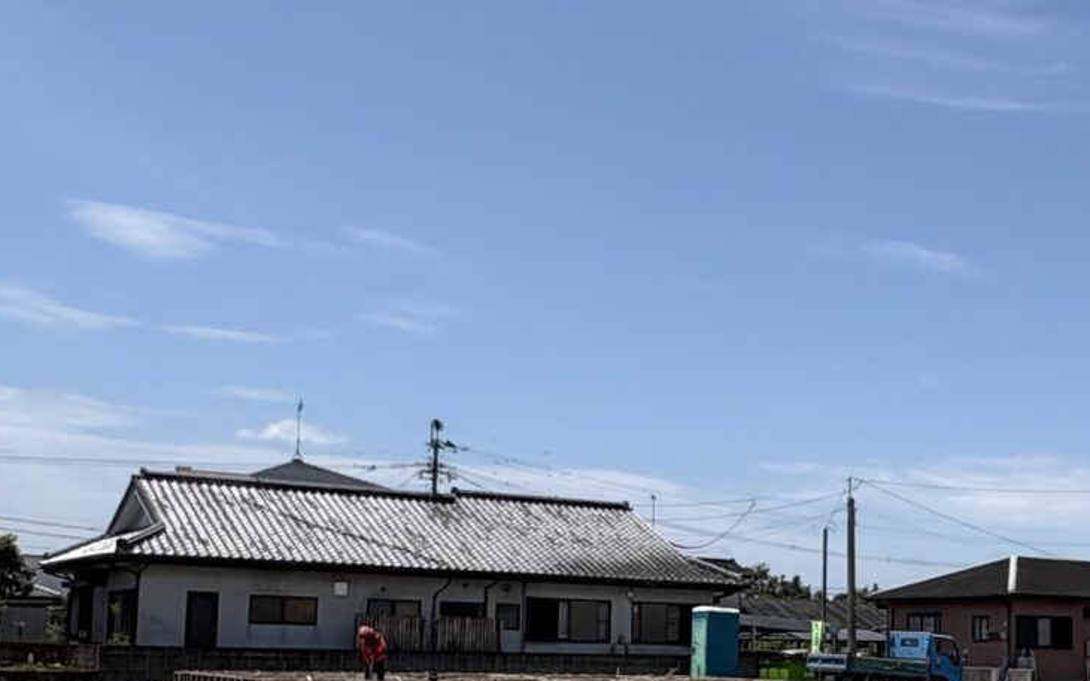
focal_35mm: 52
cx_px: 747
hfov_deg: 38.3
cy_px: 513
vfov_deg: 24.6
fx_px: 1545
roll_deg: -0.5
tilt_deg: +5.8
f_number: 2.2
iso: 40
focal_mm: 2.22
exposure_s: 1/2985
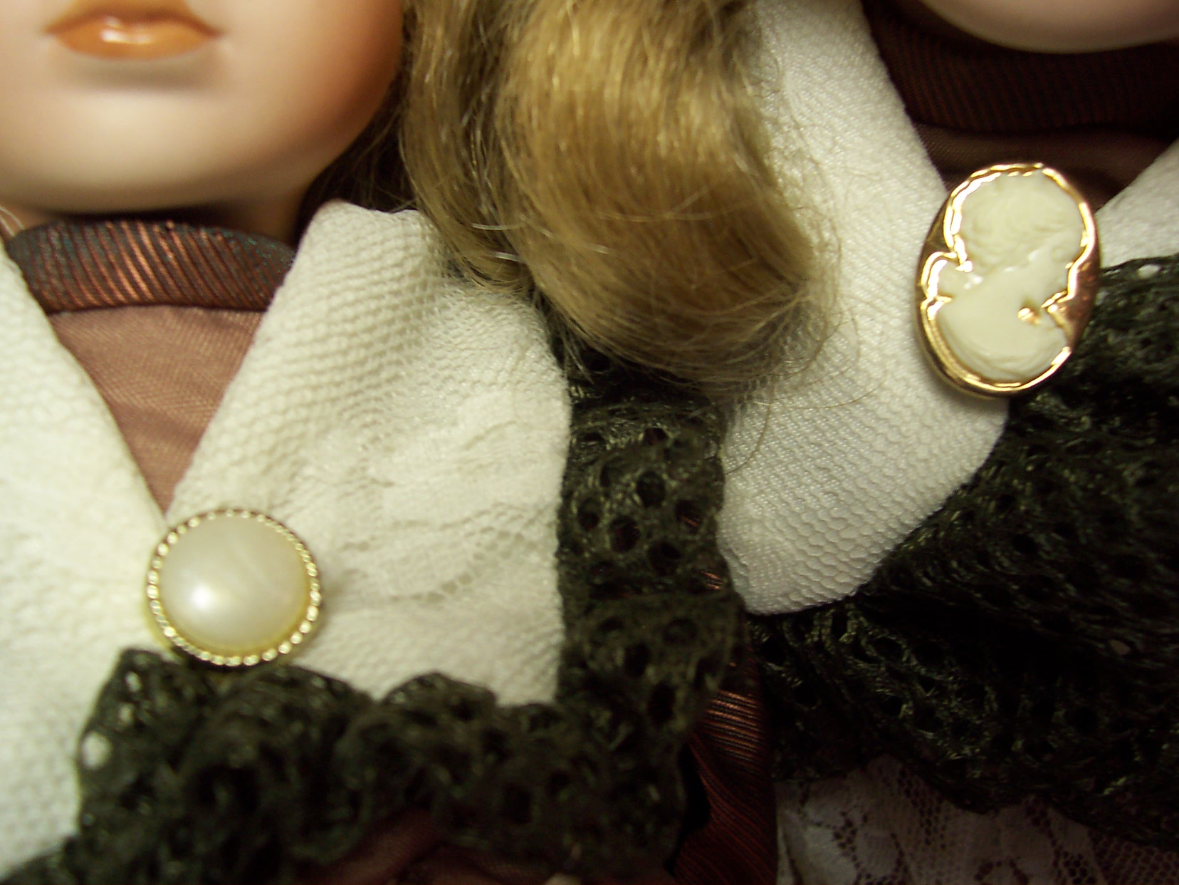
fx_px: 1260
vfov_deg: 38.7
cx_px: 590
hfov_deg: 50.1
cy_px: 442
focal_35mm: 37
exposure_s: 1/45
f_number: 2.8
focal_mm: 5.6
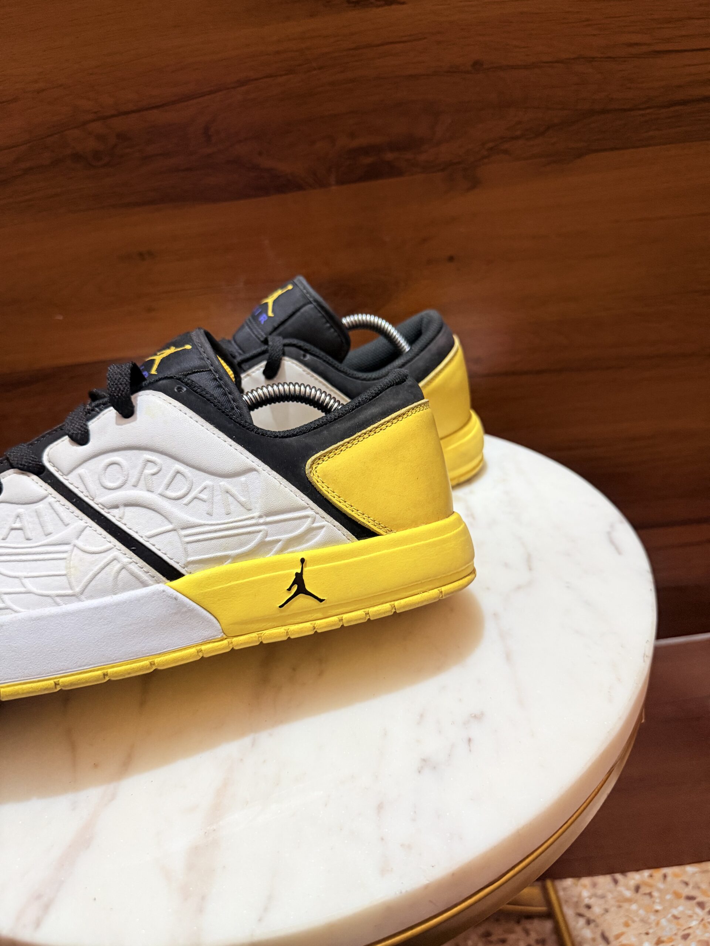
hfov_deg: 56.8
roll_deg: +7.3
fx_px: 656
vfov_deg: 71.6
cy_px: 473
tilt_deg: -25.5
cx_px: 355
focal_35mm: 24
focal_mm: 6.76
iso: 400
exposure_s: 1/50
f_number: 1.78
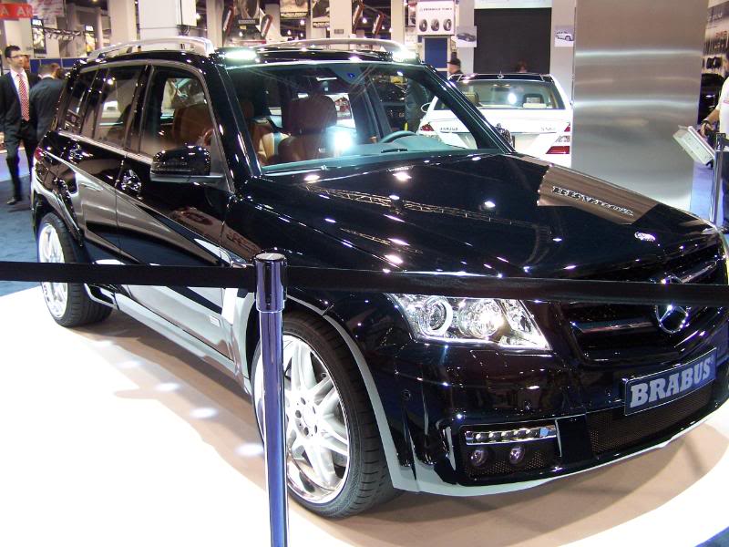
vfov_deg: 37.7
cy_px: 274
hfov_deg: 49.0
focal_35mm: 38
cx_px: 364
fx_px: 800
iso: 140
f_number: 2.8
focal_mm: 6.3
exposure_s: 1/20
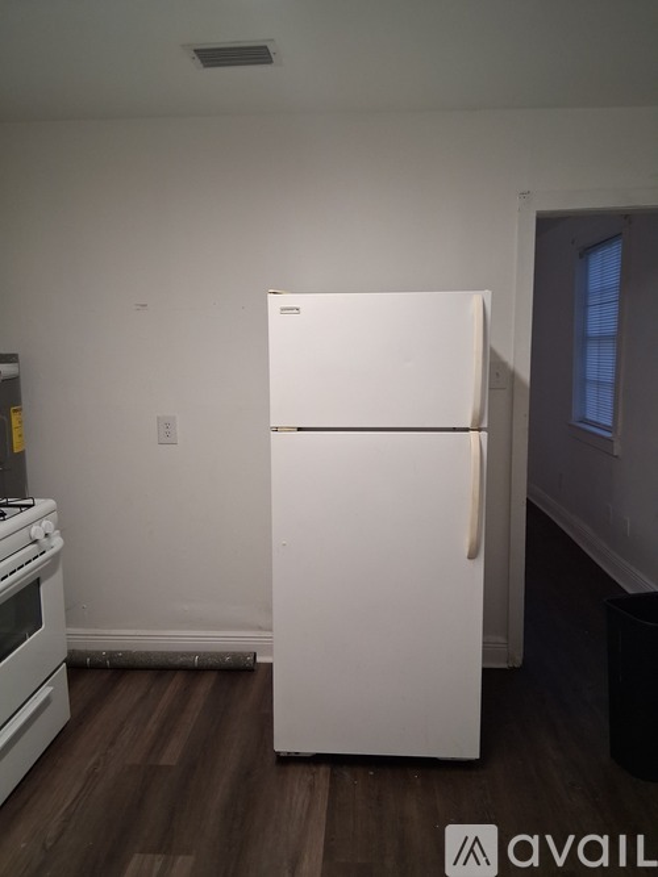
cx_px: 329
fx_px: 659
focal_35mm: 26
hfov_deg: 53.0
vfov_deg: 67.3
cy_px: 438
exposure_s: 1/60
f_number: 1.8
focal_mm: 3.98
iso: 250
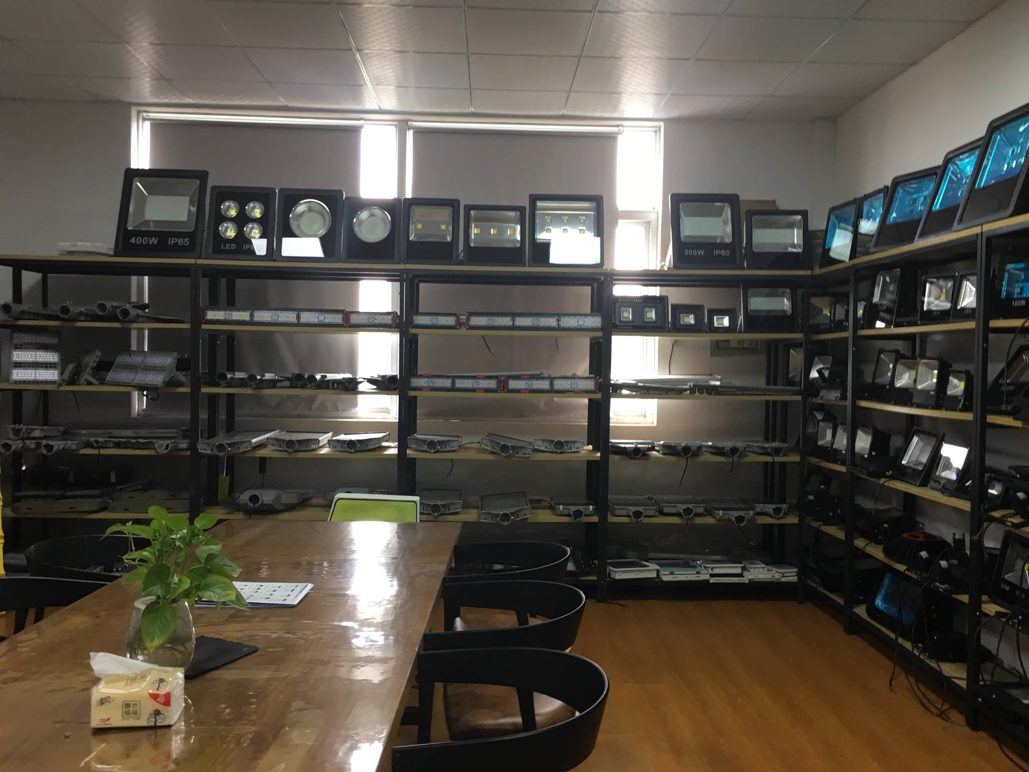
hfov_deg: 61.7
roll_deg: -2.0
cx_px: 514
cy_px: 386
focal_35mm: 29
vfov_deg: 48.2
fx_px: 862
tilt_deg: +1.1
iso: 40
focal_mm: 4.15
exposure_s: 1/17
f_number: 2.2
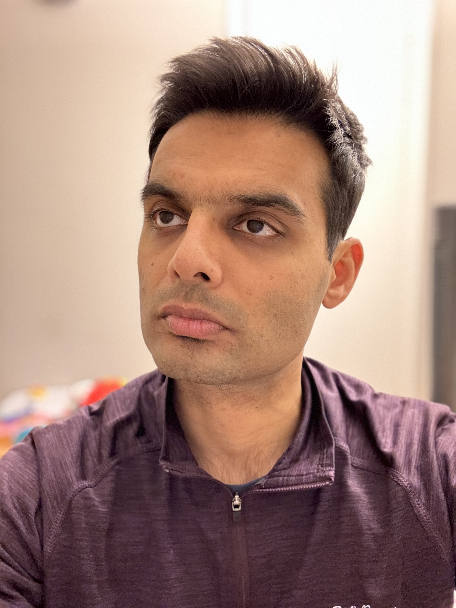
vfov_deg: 60.0
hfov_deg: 46.8
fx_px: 527
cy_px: 304
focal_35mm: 30
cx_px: 228
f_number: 1.9
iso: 640
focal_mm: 2.69
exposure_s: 1/15
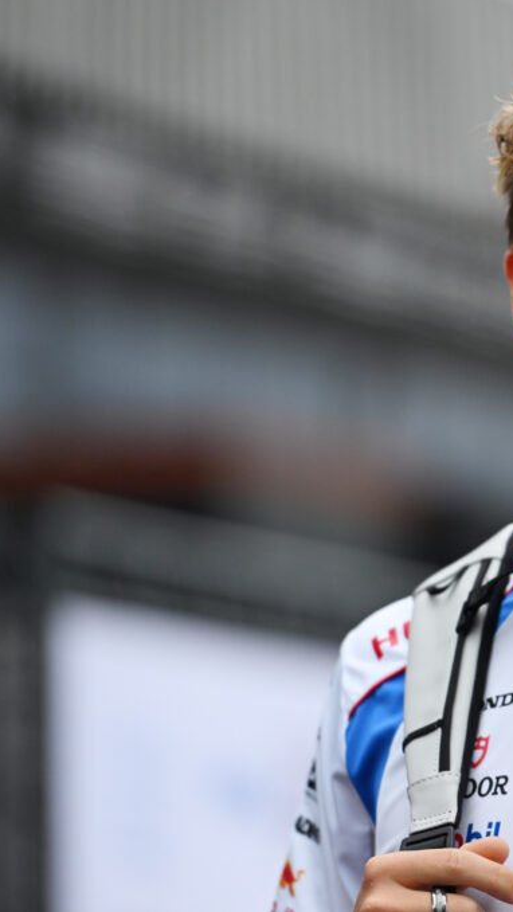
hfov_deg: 3.8
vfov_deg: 6.8
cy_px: 455
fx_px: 7641
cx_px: 532
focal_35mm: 316
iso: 800
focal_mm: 200
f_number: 2.8
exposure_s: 1/2000
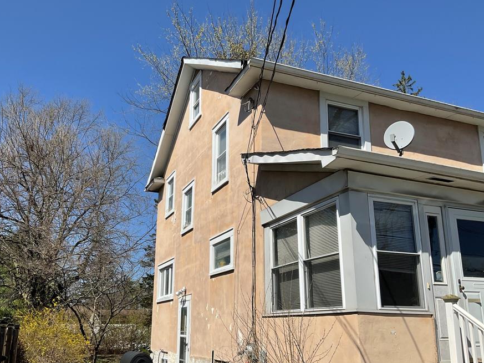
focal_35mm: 34
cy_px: 203
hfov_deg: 53.9
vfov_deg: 41.7
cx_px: 232
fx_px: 475
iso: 16
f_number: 1.8
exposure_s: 1/2801
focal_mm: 3
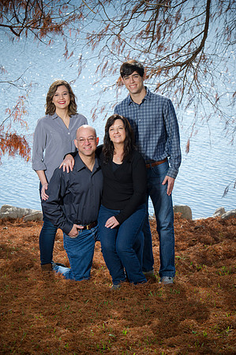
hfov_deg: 11.8
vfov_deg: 17.7
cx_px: 118
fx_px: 1143
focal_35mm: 116
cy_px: 178
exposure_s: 1/160
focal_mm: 116
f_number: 9
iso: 200
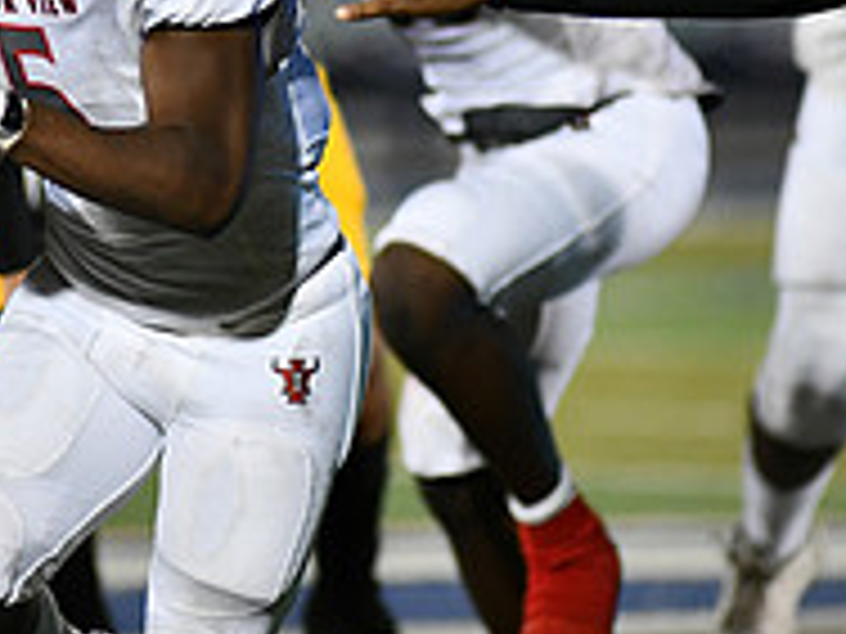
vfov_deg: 1.7
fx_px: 21800
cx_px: 166
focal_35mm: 892
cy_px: 11
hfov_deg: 2.2
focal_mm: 300
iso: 2200
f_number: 2.8
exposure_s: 1/1000
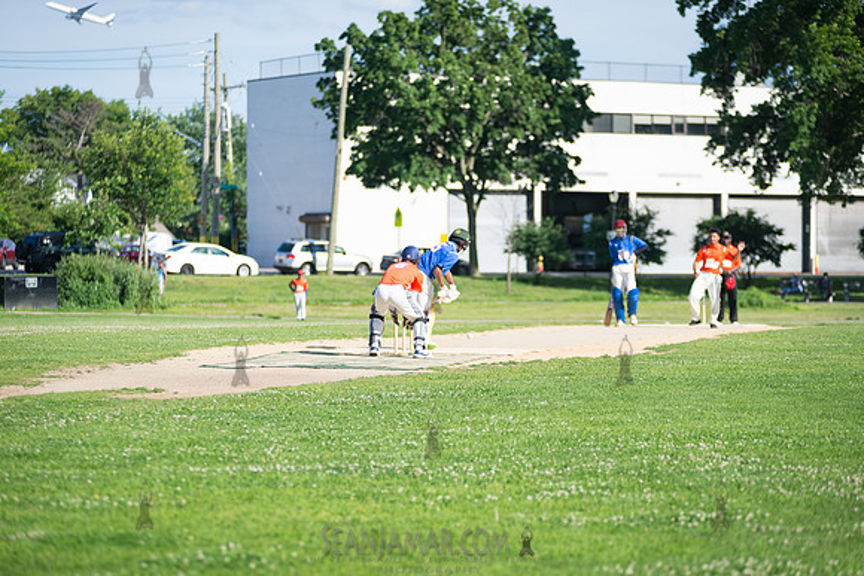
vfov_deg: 11.0
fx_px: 3001
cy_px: 288
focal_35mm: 125
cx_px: 432
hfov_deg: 16.4
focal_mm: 125
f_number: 2.8
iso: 200
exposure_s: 1/2000
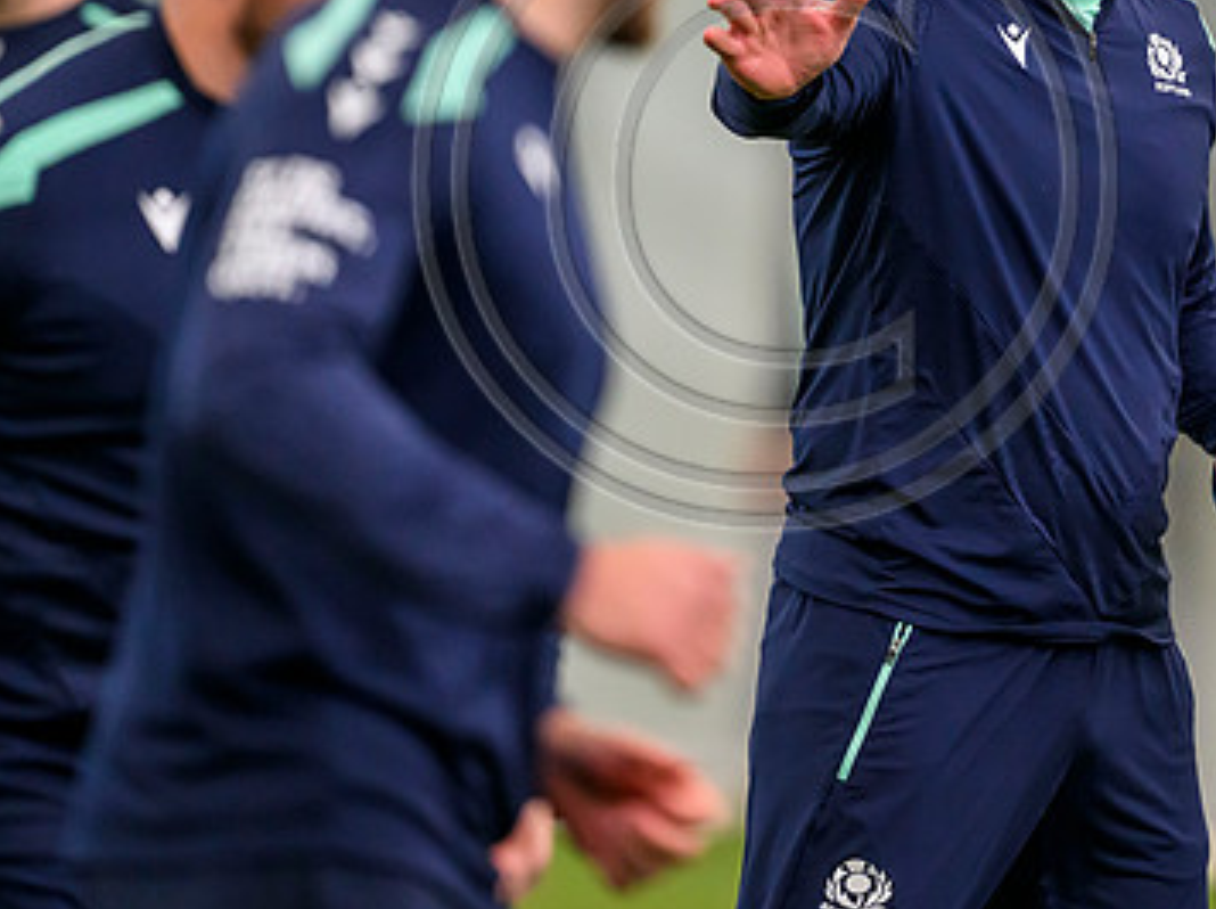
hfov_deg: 2.8
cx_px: 906
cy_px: 164
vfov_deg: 2.1
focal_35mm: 717
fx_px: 25153
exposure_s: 1/2500
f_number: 2.8
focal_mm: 400
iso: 5000
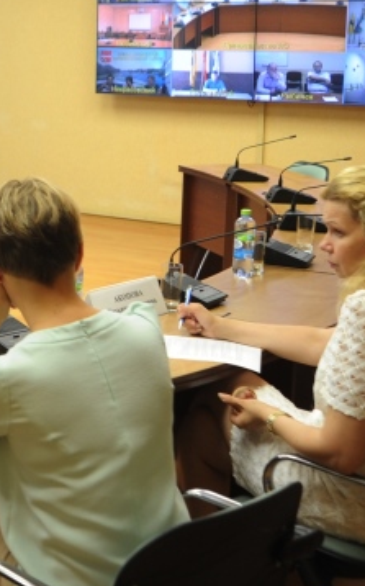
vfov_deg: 29.1
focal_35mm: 70
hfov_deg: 15.8
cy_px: 166
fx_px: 1117
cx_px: -293
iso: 640
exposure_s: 1/125
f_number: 2.8
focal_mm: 24
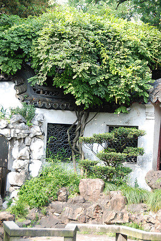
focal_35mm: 105
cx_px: 80
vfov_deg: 19.4
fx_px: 703
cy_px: 120
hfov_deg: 13.1
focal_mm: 70
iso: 250
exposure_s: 1/125
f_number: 5
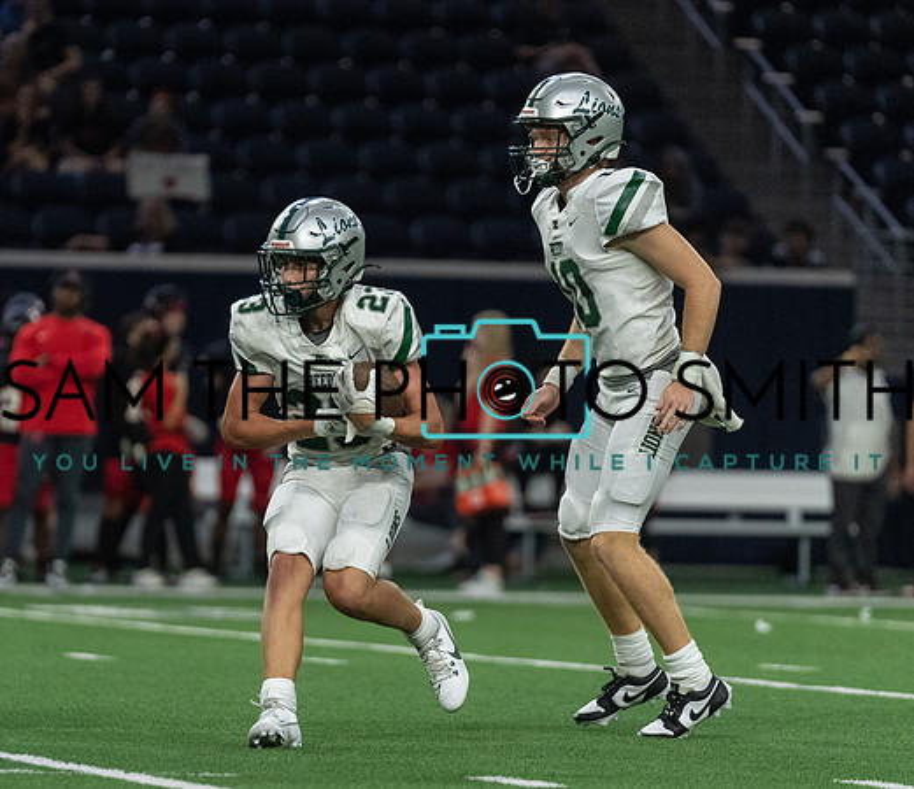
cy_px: 468
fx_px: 9096
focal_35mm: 326
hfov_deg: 5.8
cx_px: 322
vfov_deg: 5.0
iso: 4000
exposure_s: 1/1250
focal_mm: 200
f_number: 2.8
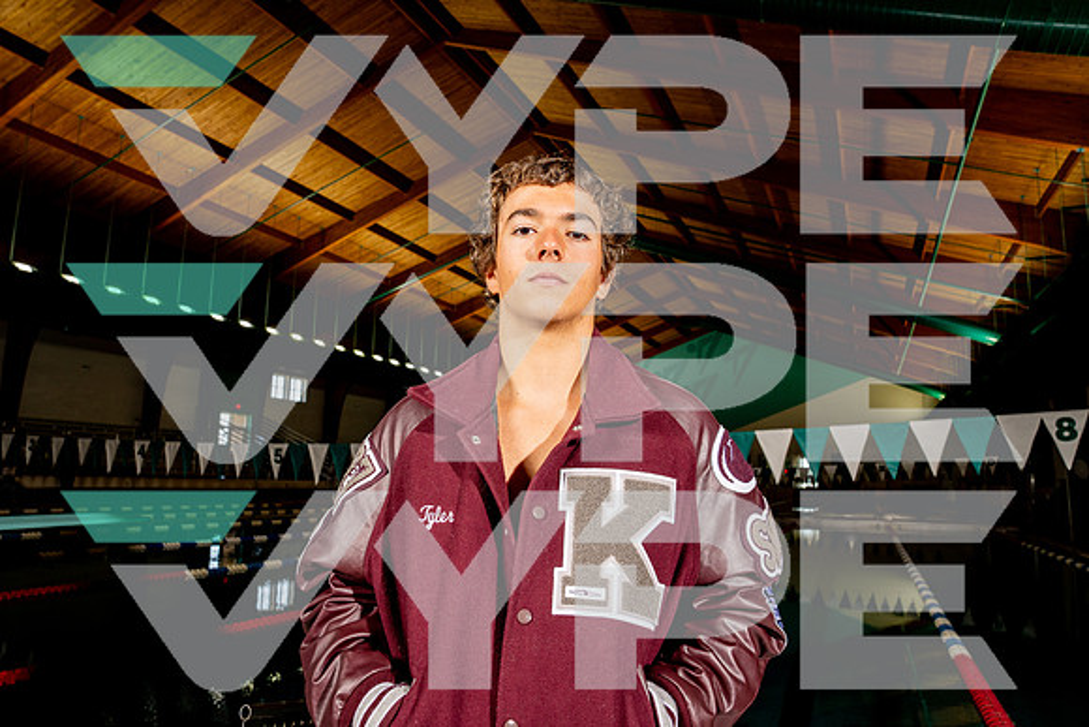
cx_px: 544
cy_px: 364
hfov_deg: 73.7
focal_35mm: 24
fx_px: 726
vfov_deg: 53.2
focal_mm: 24
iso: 400
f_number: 7.1
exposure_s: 1/125
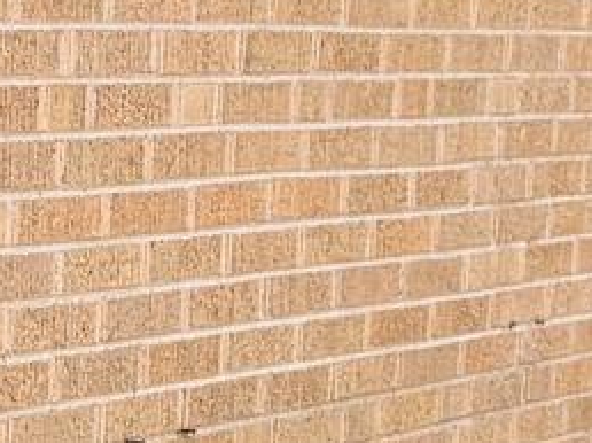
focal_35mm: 149
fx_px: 2546
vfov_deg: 9.9
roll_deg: -0.9
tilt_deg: -5.1
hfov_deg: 12.3
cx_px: -424
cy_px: 252
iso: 100
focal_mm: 6.76
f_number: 1.78
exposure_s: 1/1855
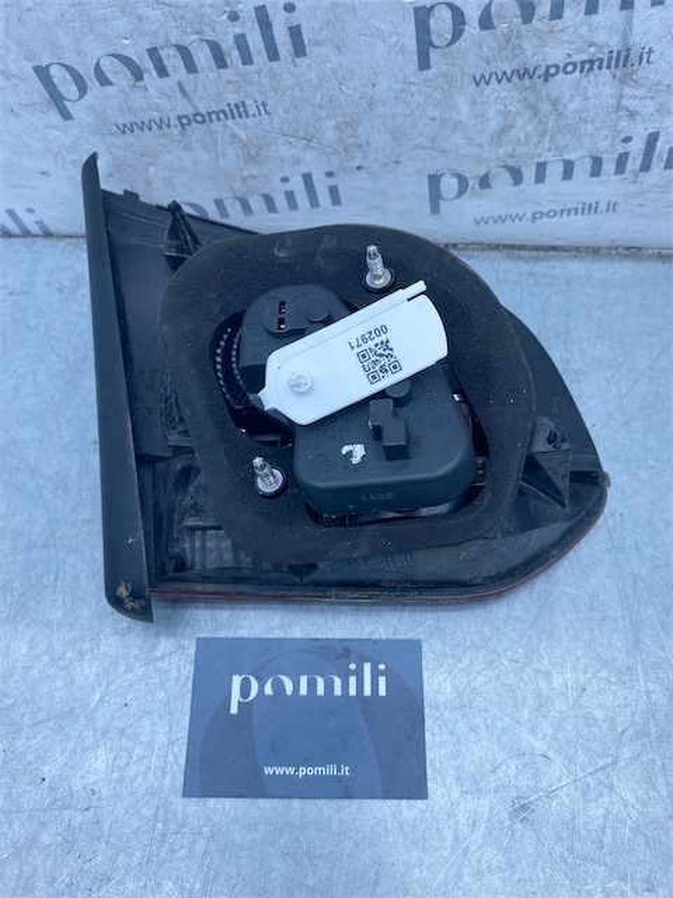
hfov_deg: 53.1
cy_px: 449
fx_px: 674
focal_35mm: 26
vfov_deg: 67.3
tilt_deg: -65.3
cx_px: 336
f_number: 1.8
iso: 32
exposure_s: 1/693
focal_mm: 4.25
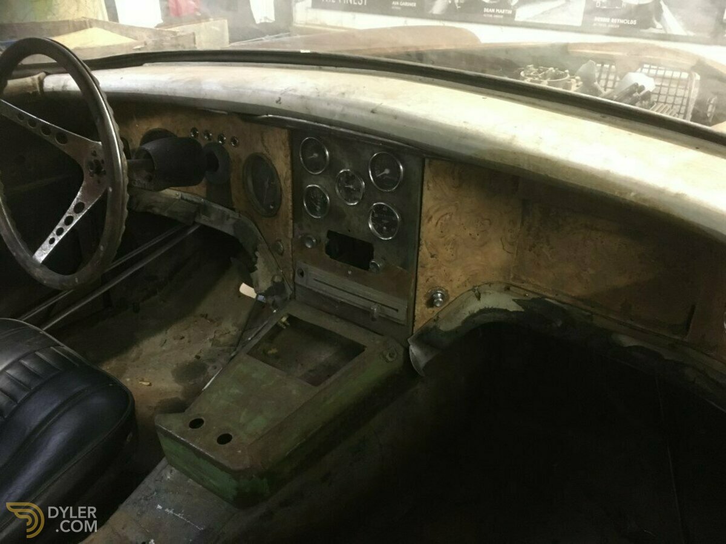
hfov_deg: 61.7
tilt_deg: -28.8
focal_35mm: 29
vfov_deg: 48.2
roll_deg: -0.6
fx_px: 608
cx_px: 363
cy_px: 272
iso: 320
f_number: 2.2
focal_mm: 4.15
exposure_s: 1/17
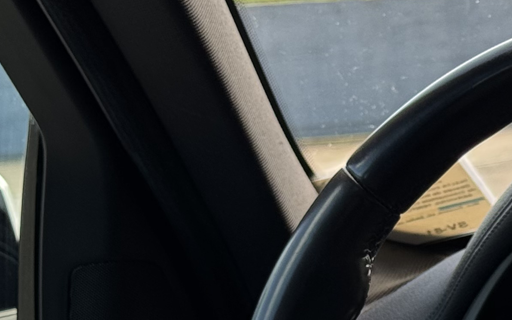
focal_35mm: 172
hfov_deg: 12.0
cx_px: 542
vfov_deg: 7.5
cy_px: 421
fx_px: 2399
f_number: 1.78
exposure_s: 1/167
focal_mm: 6.76
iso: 100
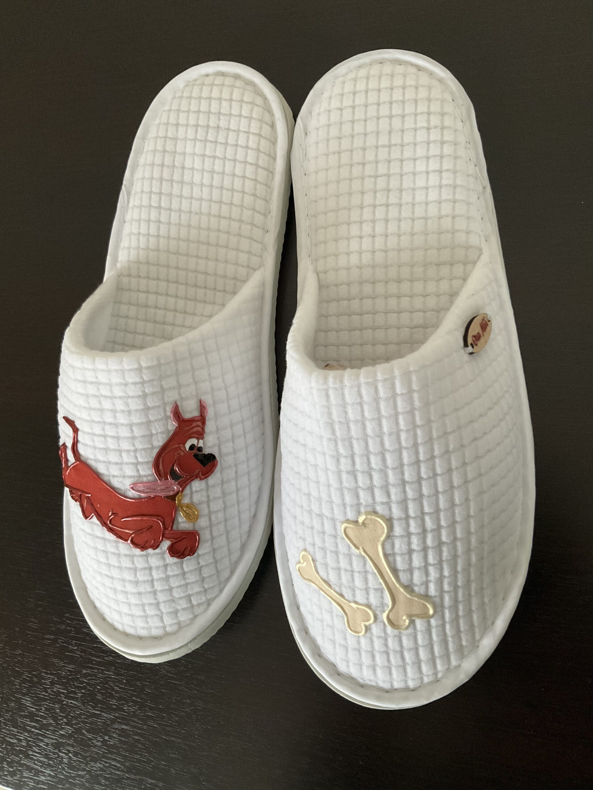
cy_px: 395
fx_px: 662
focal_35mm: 29
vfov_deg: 61.7
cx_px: 296
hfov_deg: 48.2
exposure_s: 1/54
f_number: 1.8
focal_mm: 3
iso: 320
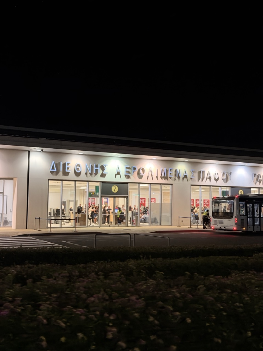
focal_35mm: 48
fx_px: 486
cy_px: 176
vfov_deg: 39.7
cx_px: 132
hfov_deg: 30.3
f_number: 1.78
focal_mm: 6.76
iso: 320
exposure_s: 1/33
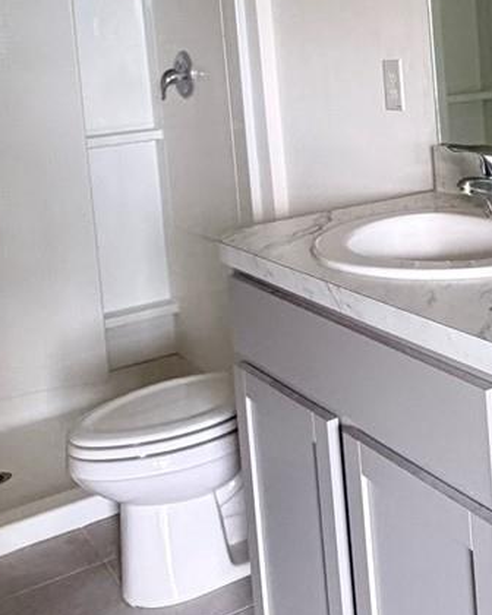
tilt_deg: -2.8
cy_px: 82
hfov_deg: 27.8
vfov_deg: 34.3
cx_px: 469
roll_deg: +4.7
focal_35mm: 52
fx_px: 946
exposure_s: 1/60
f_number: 2.2
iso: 500
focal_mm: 2.22
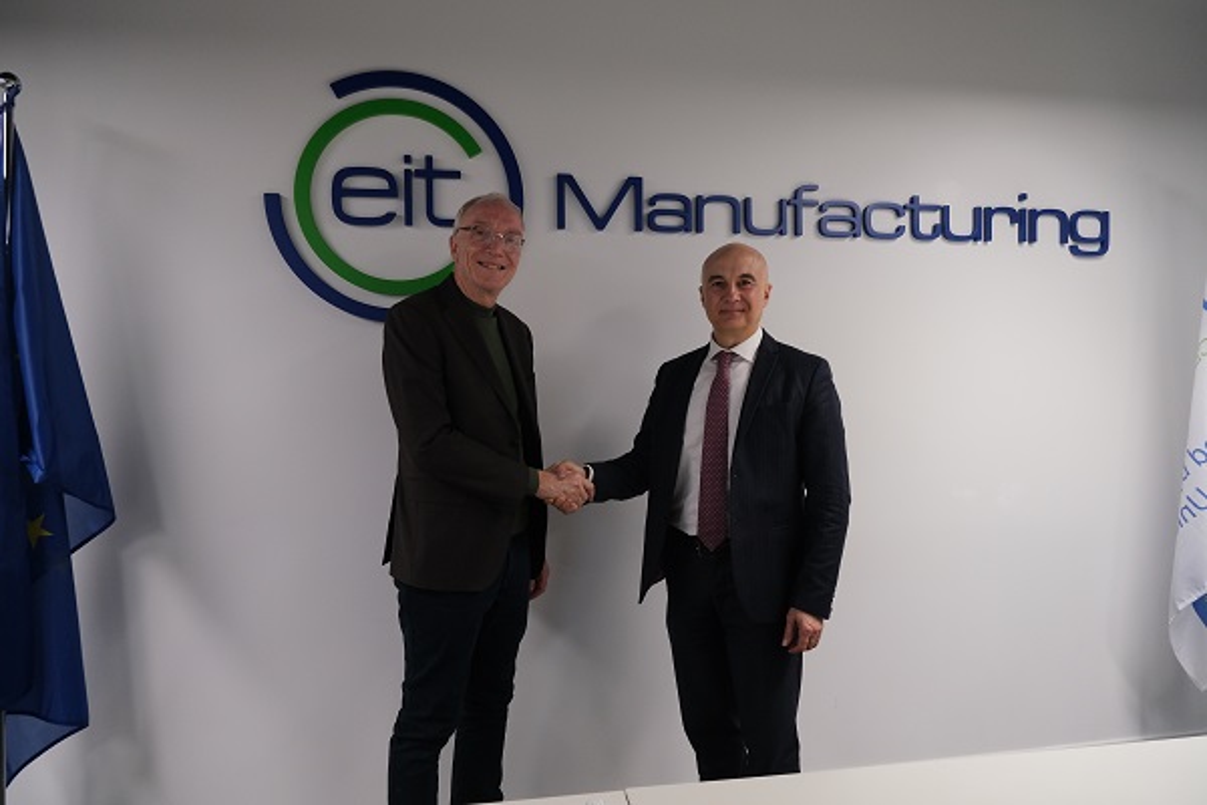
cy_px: 402
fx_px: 771
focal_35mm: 23
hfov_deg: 76.1
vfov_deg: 55.1
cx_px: 604
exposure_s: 1/100
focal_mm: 15
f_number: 3.5
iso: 1000
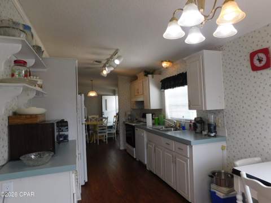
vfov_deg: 58.8
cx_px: 136
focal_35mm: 23
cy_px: 102
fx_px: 180
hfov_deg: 74.0
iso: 125
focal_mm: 4
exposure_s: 1/100
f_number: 3
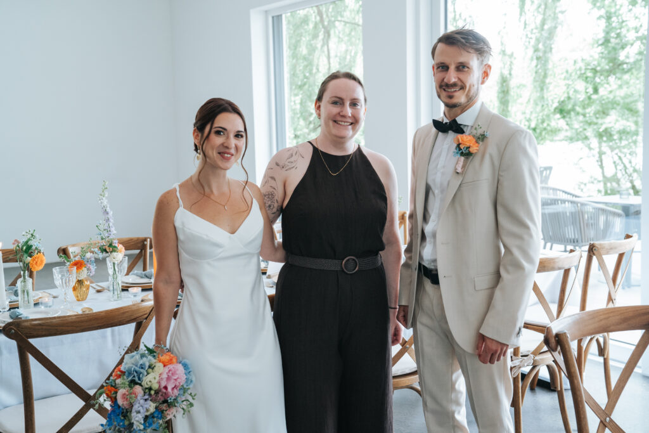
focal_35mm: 46
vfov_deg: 29.3
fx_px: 829
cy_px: 216
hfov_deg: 42.7
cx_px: 324
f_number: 4.5
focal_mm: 46
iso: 2000
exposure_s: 1/250
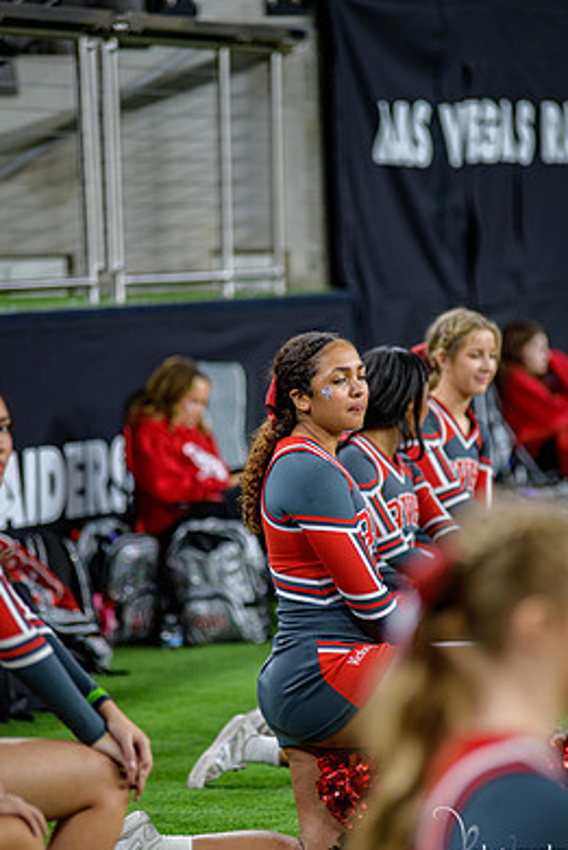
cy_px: 441
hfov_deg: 6.6
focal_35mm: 207
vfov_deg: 9.9
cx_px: 287
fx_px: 4894
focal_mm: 180
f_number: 2.8
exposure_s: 1/400
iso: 1000
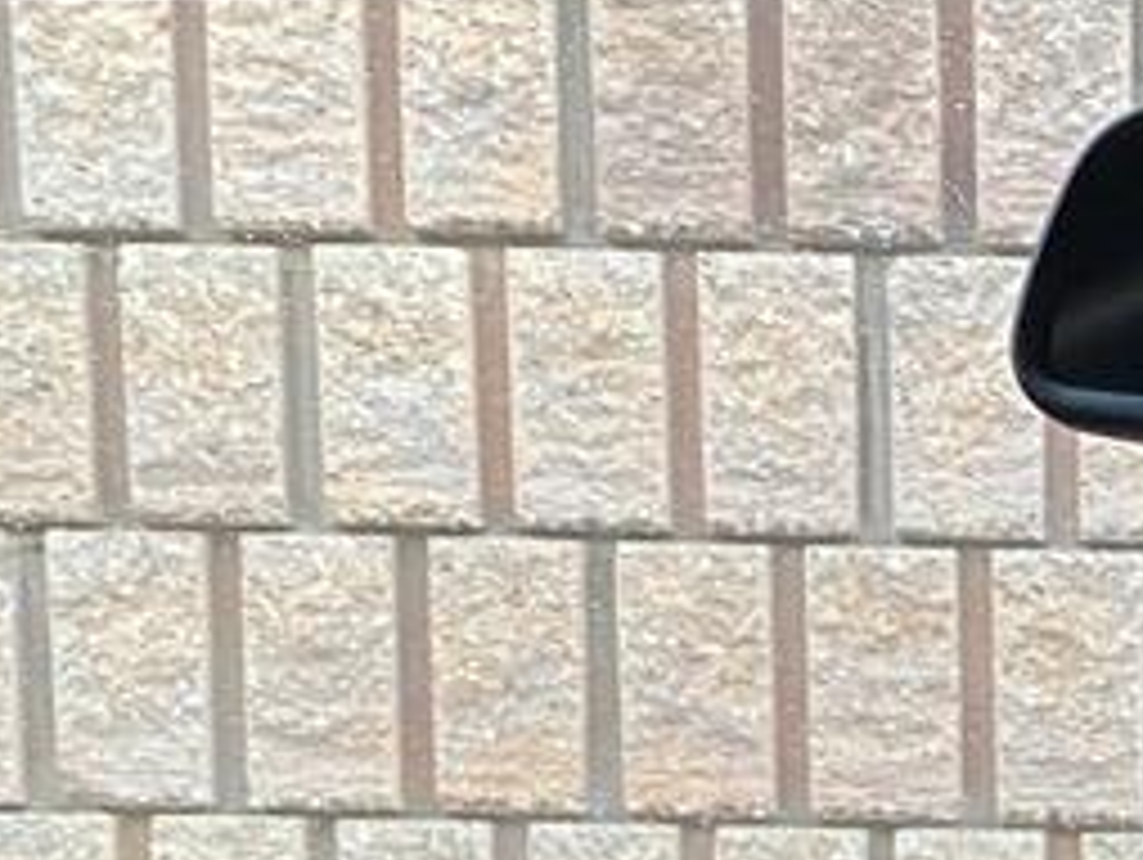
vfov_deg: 10.6
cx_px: 1616
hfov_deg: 14.2
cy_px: 1549
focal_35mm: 131
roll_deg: -0.7
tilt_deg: -10.1
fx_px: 4330
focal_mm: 4.25
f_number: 1.8
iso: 125
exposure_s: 1/53
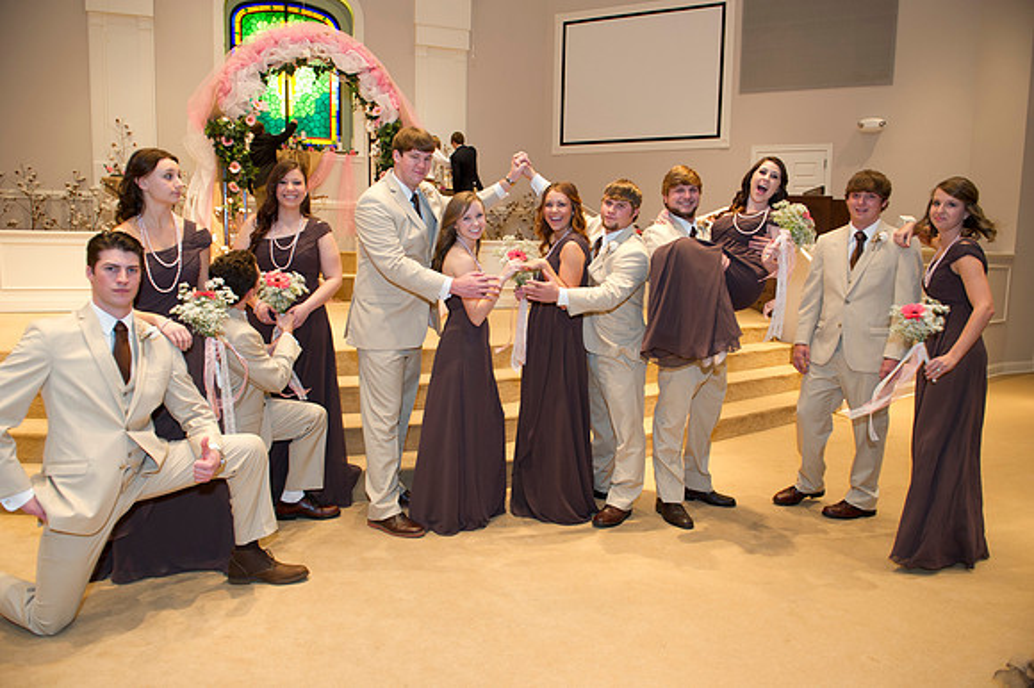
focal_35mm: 24
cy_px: 344
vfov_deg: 53.1
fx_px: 689
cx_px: 517
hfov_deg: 73.8
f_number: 4
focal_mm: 24
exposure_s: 1/80
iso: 1250
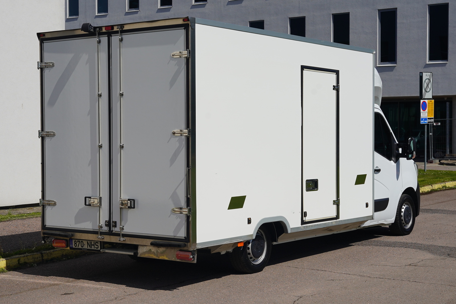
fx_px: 836
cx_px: 228
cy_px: 152
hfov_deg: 30.5
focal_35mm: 66
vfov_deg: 20.6
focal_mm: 44.2
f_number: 10
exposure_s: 1/400
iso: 100
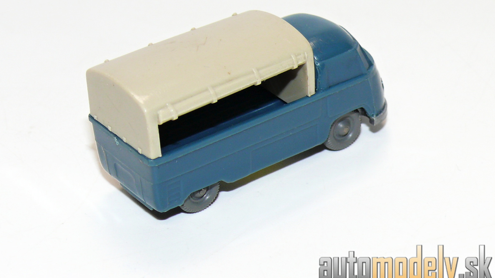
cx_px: 247
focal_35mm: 123
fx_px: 1615
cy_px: 106
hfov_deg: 17.4
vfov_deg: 9.9
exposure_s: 1/30
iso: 100
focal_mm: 14.2
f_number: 4
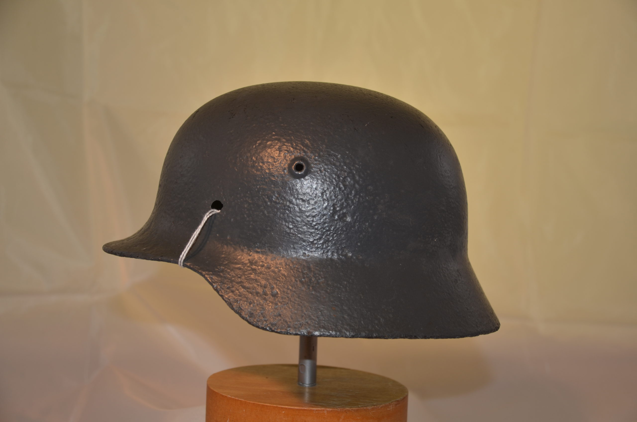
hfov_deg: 37.9
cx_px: 318
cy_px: 211
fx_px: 927
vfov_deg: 25.6
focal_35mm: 52
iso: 100
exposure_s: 1/250
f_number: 4.2
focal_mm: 35
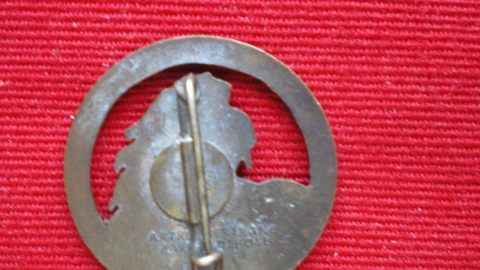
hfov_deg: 43.6
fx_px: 598
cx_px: 209
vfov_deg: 25.3
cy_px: 171
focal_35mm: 47
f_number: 3.1
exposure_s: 1/13
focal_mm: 6.3
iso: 400
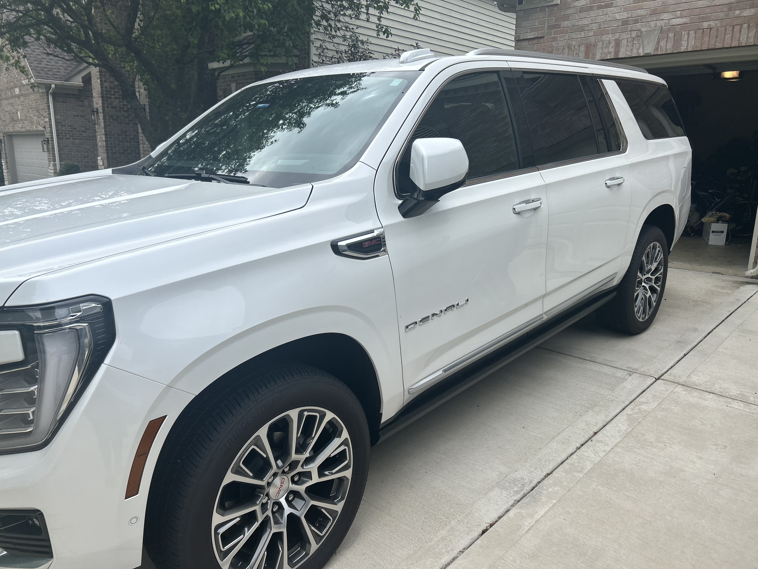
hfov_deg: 67.3
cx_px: 379
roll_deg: -1.0
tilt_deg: -12.4
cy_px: 284
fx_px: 569
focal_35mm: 26
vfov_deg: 53.1
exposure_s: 1/2123
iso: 50
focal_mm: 5.7
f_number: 1.5
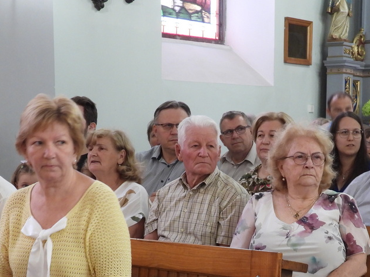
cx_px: 230
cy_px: 243
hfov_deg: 23.2
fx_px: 897
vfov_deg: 17.3
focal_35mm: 84
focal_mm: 7.9
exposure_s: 1/20
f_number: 3.2
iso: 400
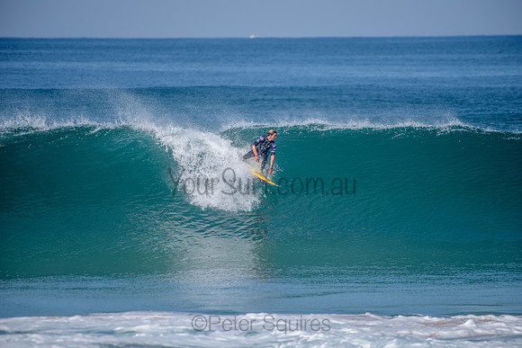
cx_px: 261
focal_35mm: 500
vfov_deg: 2.8
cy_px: 174
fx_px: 7251
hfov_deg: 4.1
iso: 160
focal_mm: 500
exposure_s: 1/2000
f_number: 5.6
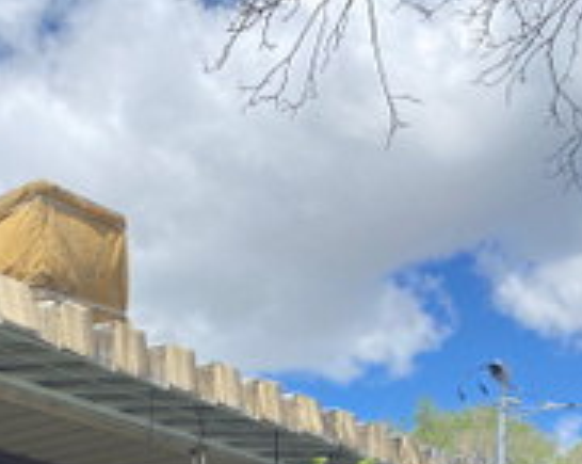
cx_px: 54
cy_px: 765
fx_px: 1152
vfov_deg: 18.9
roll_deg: -1.7
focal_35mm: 67
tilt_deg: +2.8
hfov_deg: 27.3
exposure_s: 1/1447
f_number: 1.8
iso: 32
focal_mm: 4.25
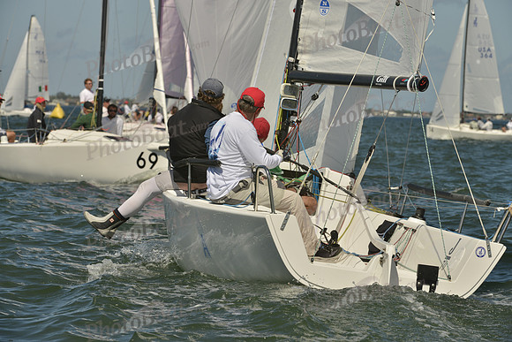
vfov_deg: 6.9
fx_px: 2845
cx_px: 256
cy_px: 171
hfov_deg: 10.3
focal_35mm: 200
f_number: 11
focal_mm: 200
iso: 280
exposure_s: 1/1000
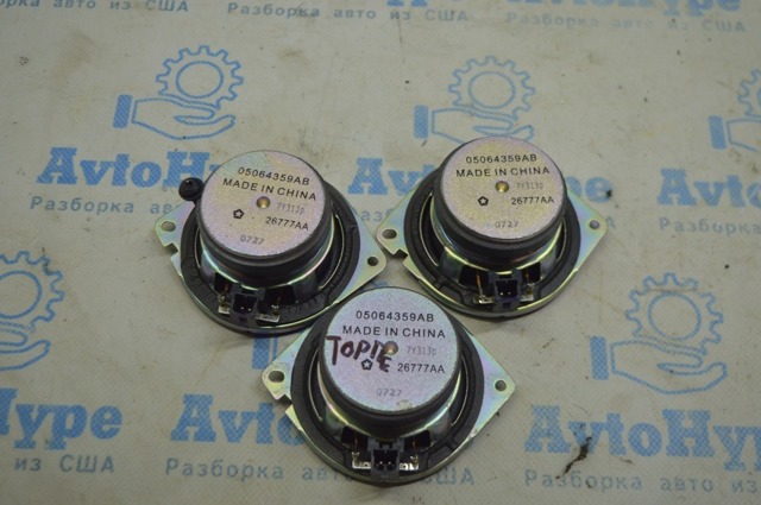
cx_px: 380
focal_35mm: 46
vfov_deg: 28.9
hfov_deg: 42.4
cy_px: 252
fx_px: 982
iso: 400
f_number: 4.2
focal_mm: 31
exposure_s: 1/125
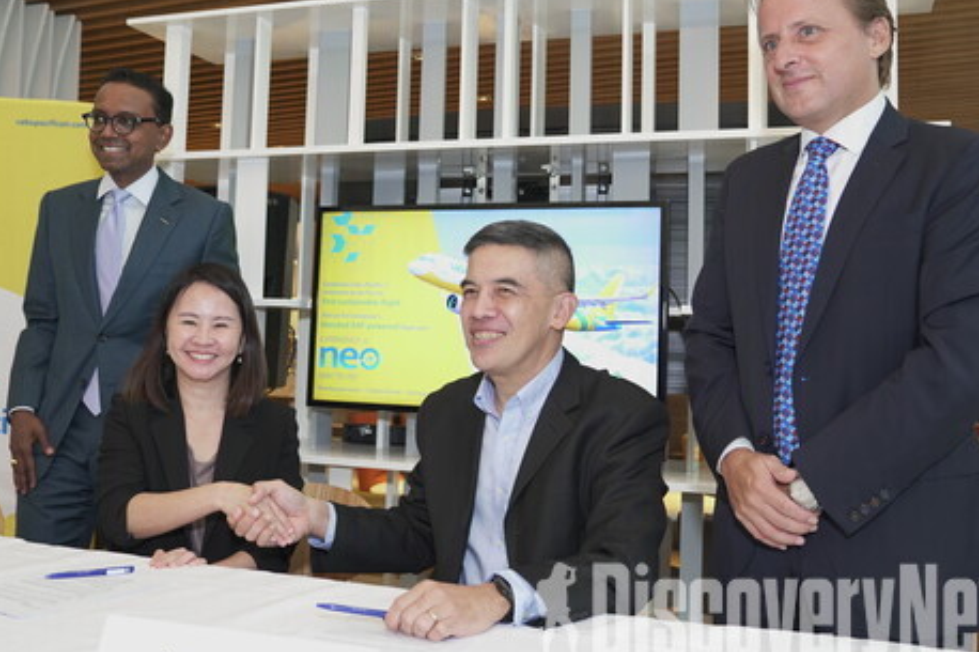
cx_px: 460
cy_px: 265
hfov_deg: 50.7
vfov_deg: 34.9
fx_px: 1033
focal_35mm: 38
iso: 1000
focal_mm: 29
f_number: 4
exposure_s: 1/60
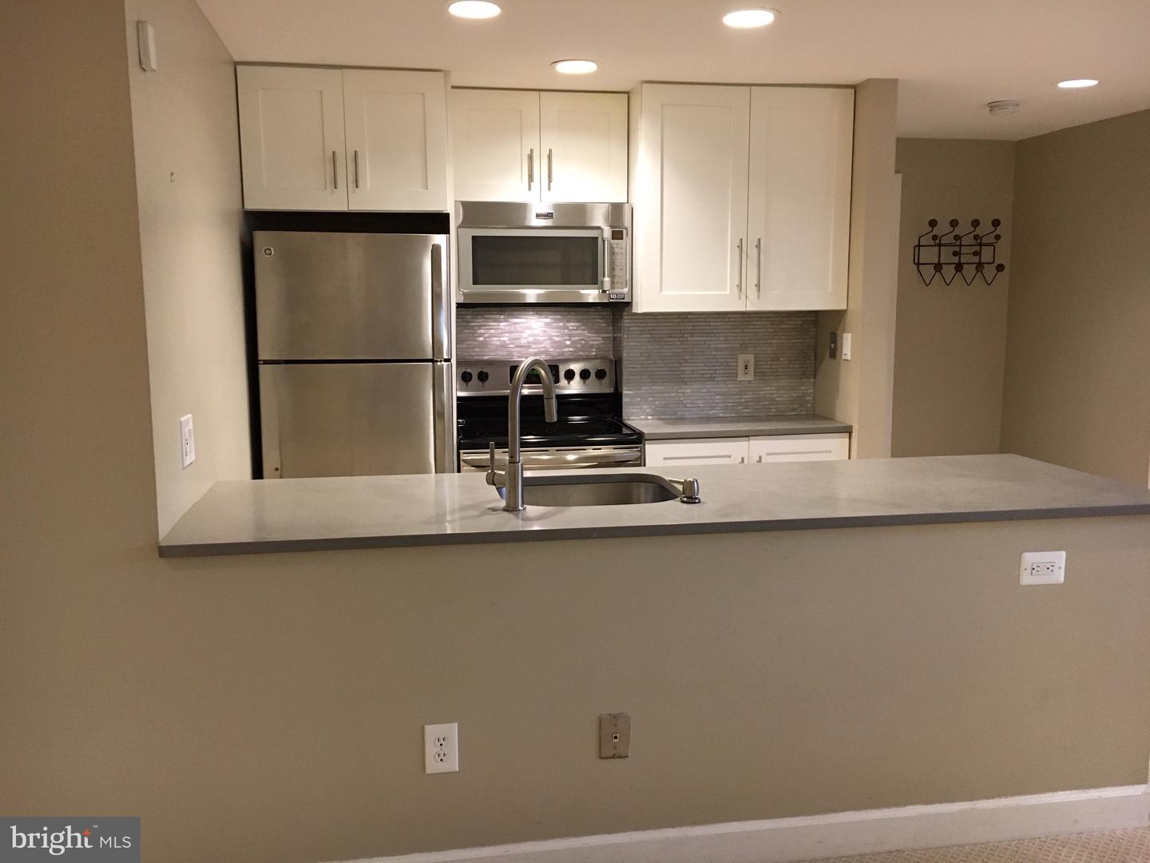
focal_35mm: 29
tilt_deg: -7.2
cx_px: 575
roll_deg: +0.6
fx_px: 963
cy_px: 432
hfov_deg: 61.7
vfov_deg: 48.2
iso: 160
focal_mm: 4.15
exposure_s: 1/30
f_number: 2.2
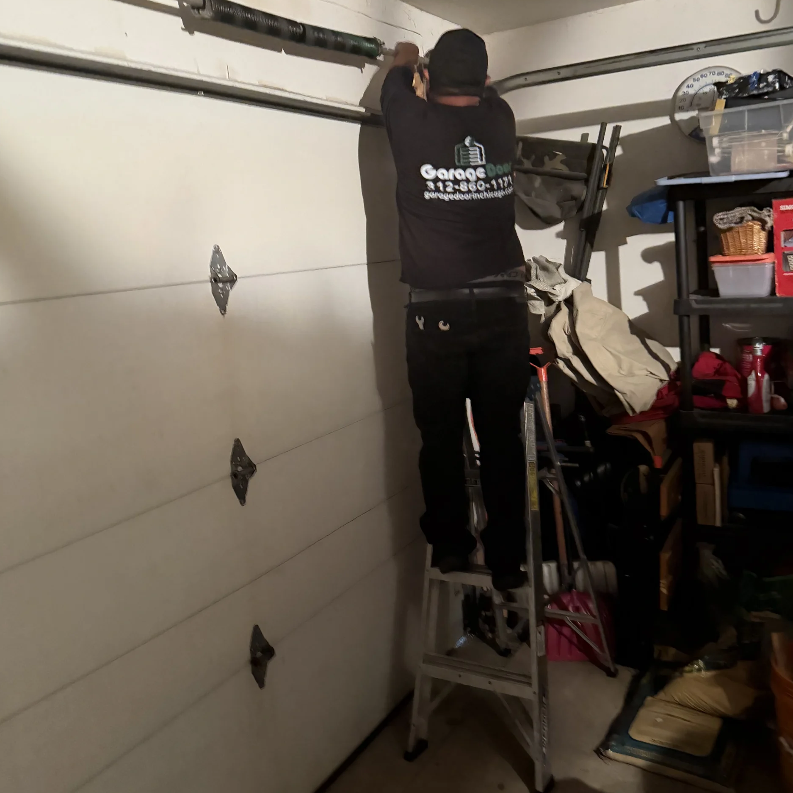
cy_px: 333
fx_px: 752
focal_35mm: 29
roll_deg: +6.4
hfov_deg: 55.6
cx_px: 396
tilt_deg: -4.9
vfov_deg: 55.4
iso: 1600
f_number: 1.78
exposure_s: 1/24
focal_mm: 6.76
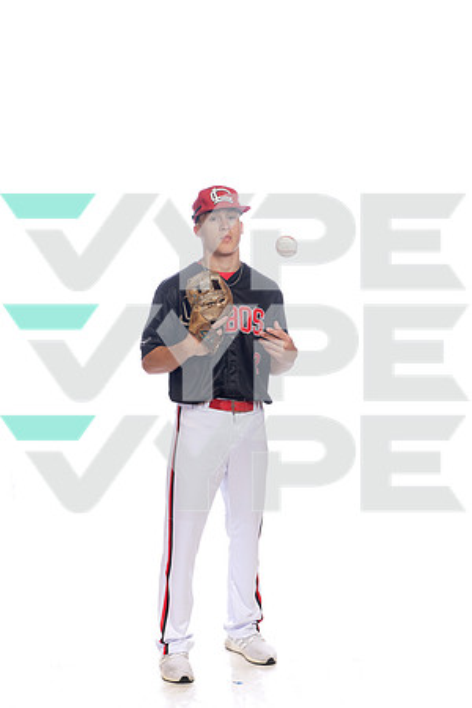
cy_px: 354
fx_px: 1318
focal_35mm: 67
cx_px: 236
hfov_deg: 20.3
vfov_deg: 30.1
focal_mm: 67
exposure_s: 1/250
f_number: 7.1
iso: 800
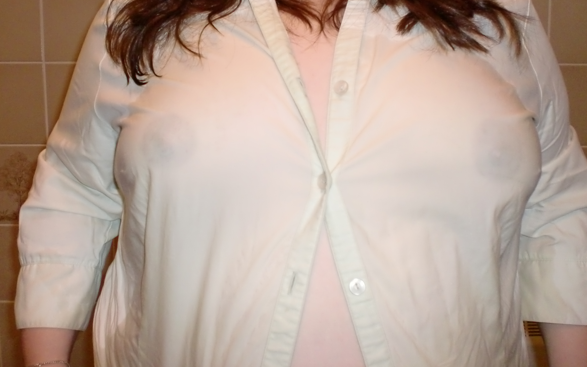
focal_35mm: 38
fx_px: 608
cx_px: 296
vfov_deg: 33.5
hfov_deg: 51.5
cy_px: 145
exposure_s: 1/60
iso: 400
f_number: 3.1
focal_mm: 6.3
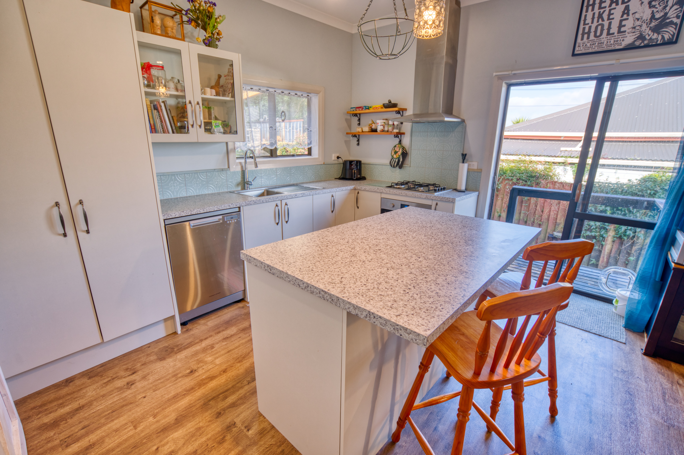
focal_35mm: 16
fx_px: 304
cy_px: 228
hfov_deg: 96.8
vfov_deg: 73.7
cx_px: 342
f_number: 5
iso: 1000
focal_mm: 16
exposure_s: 1/60
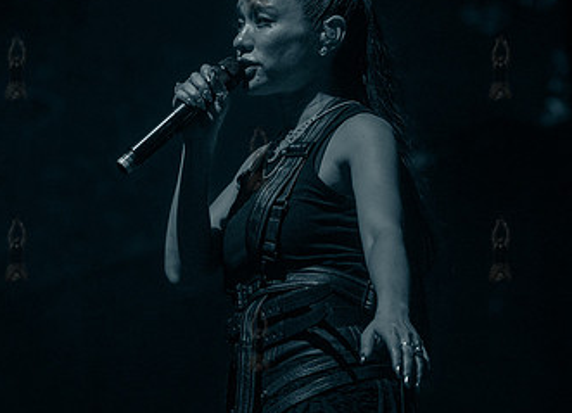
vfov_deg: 7.8
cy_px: 125
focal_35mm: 186
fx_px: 3033
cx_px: 260
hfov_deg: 10.8
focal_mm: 92
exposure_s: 1/400
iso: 6400
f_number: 4
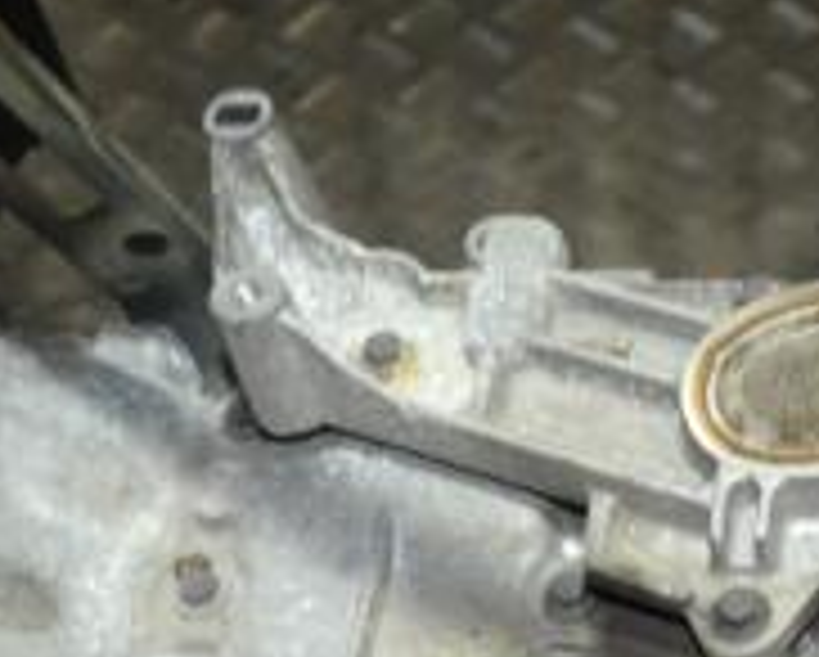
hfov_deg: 18.4
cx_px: 760
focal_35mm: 102
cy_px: 806
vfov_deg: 14.6
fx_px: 2475
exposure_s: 1/60
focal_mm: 22
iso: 800
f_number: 3.8
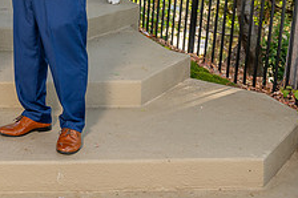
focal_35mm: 83
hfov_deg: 22.4
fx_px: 687
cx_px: -69
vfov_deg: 15.7
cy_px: -56
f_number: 4.5
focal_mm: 32
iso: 250
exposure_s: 1/200
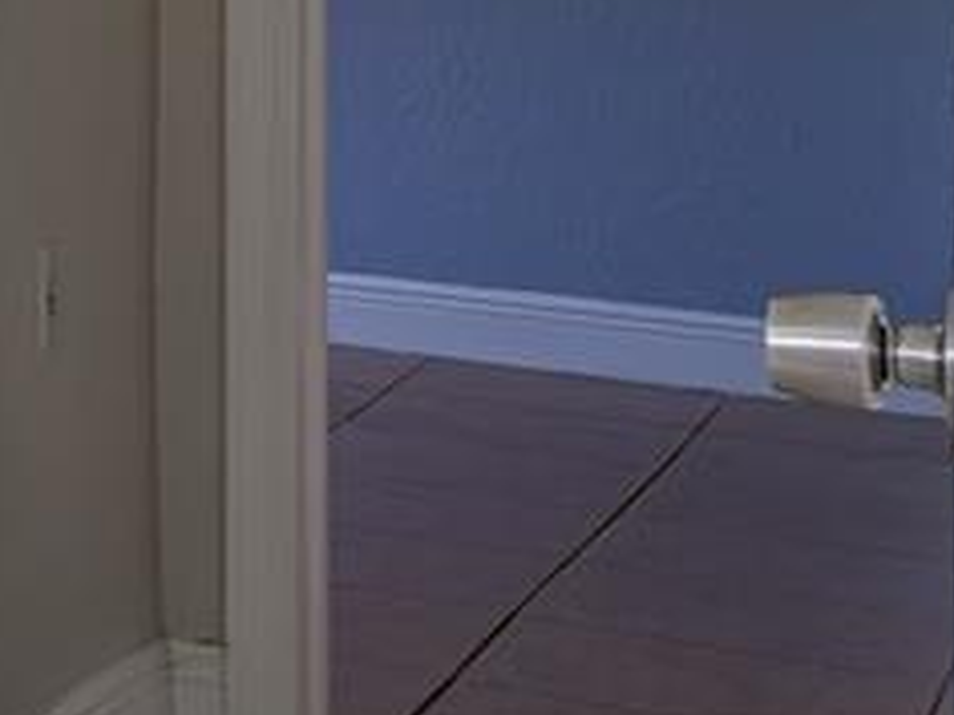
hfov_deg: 10.5
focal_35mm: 111
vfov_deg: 12.8
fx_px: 3059
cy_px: -246
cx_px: -2098
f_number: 9
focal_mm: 17
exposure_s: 1/13
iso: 100
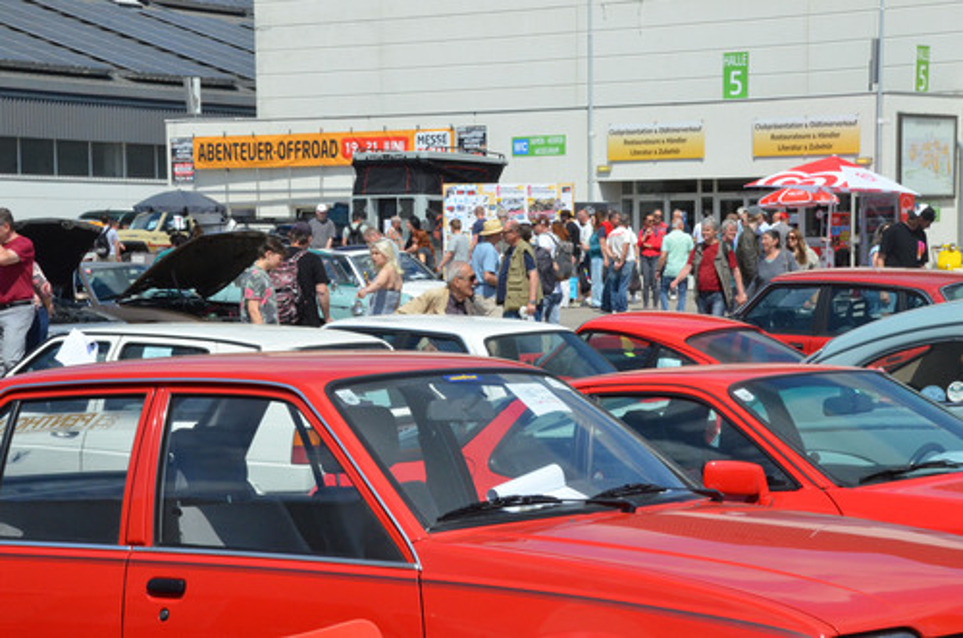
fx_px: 2482
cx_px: 482
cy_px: 319
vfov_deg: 14.6
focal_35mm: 93
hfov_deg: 22.0
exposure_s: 1/1250
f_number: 18
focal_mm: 62
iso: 2000
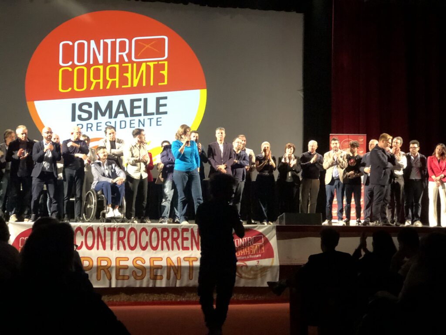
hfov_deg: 33.8
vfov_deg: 25.7
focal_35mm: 57
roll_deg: -0.4
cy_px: 168
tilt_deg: +3.2
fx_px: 734
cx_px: 223
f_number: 2.8
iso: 500
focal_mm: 6.6
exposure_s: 1/30
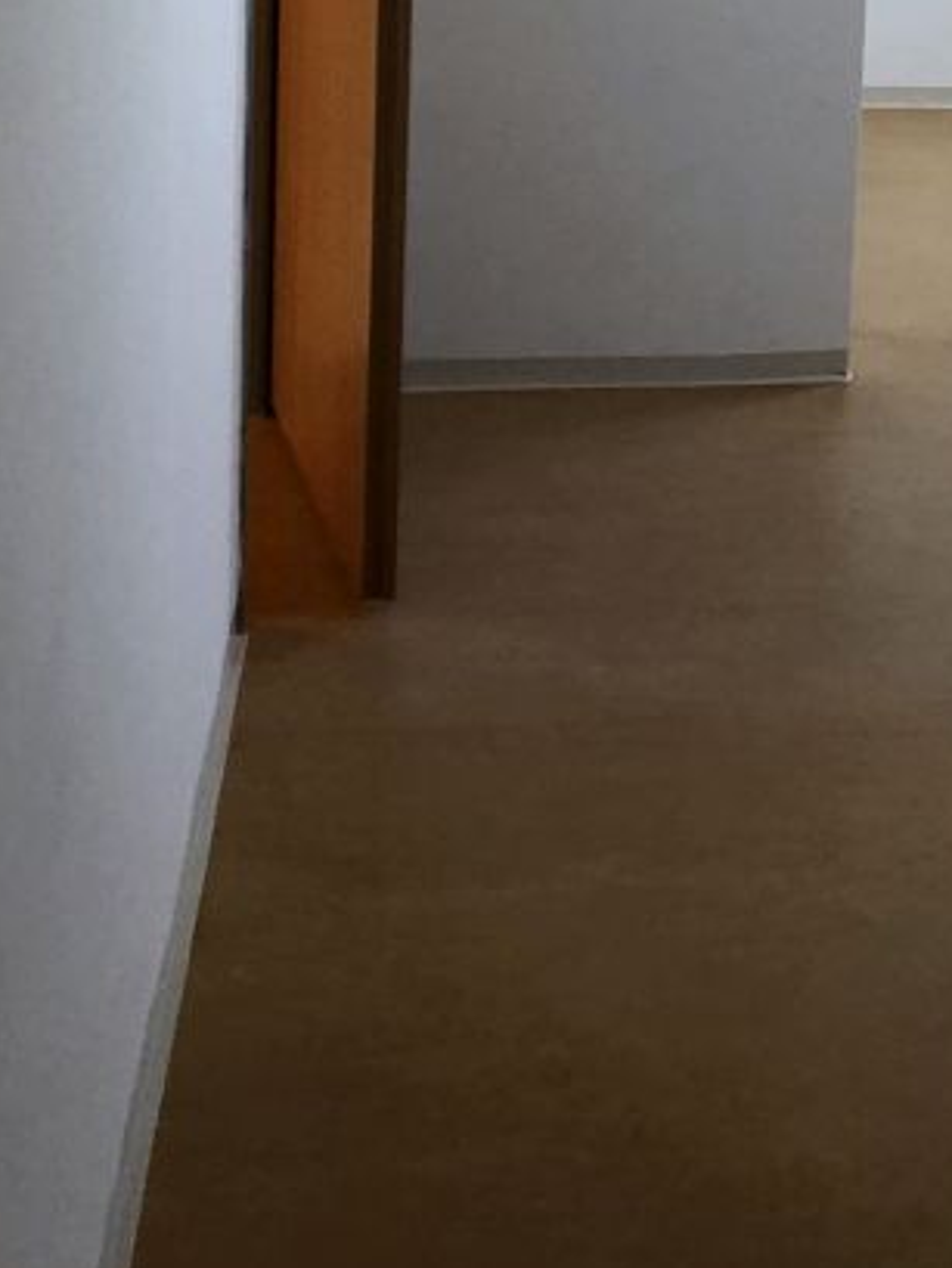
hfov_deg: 19.2
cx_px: 1092
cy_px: -11
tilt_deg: -6.9
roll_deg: -2.7
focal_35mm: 73
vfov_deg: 25.3
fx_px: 2675
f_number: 1.8
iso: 25
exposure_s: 1/30
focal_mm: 3.99
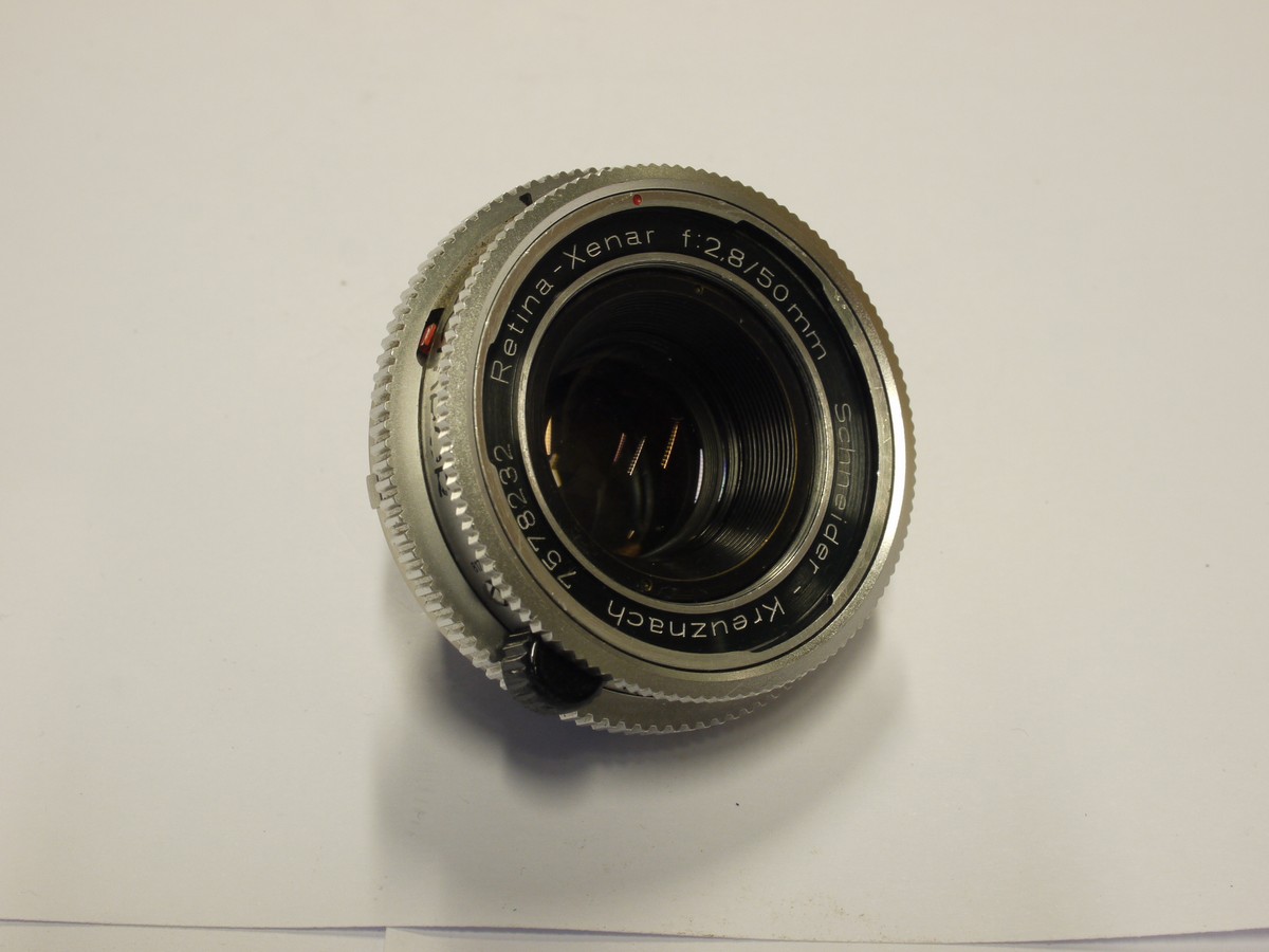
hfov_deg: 32.2
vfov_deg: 24.4
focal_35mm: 60
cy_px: 476
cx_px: 634
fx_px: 2200
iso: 400
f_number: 11
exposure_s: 1/10
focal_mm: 30
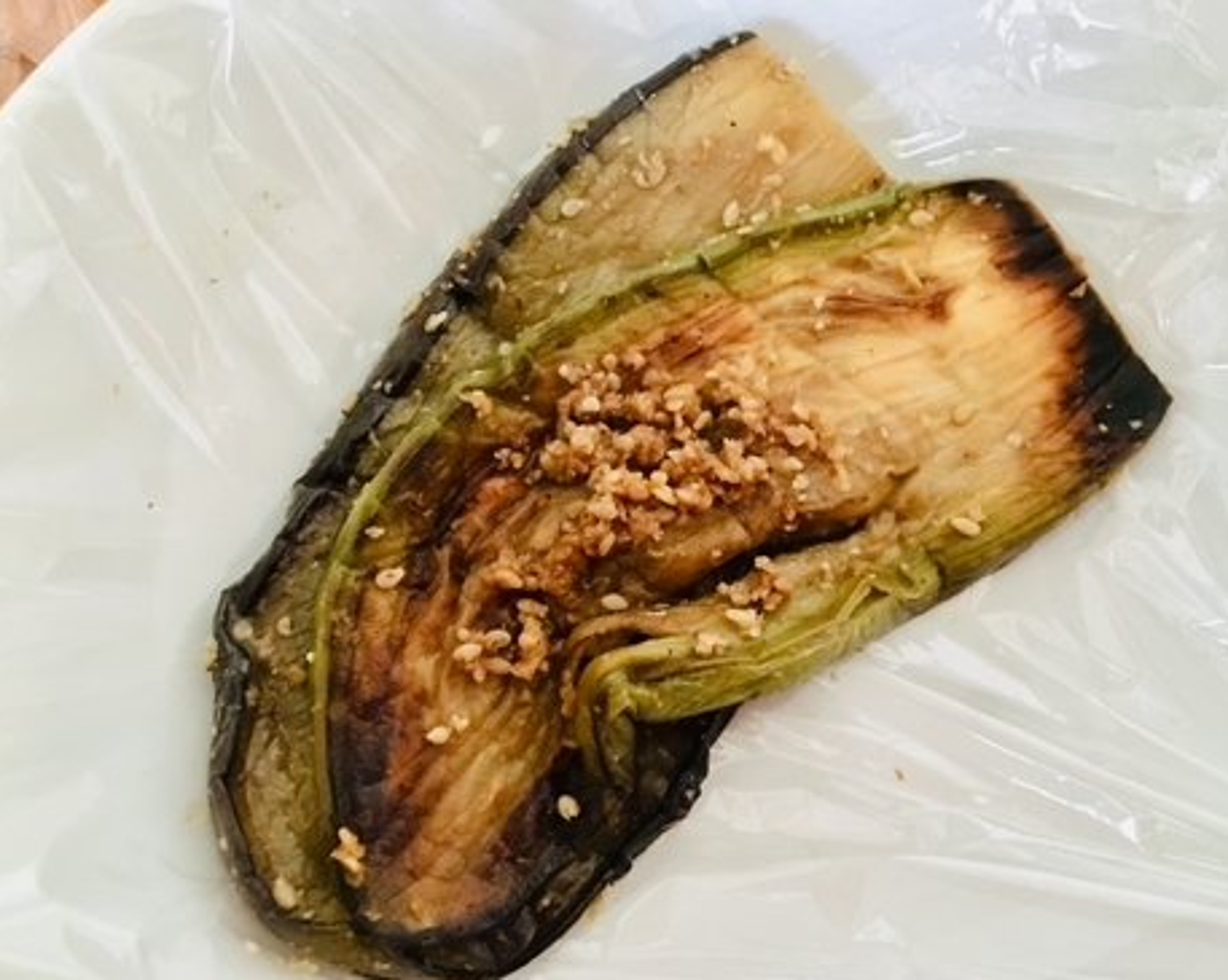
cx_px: 664
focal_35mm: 31
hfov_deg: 57.1
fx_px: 1126
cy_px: 501
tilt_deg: -70.7
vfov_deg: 47.1
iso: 640
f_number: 2.2
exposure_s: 1/15
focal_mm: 4.15
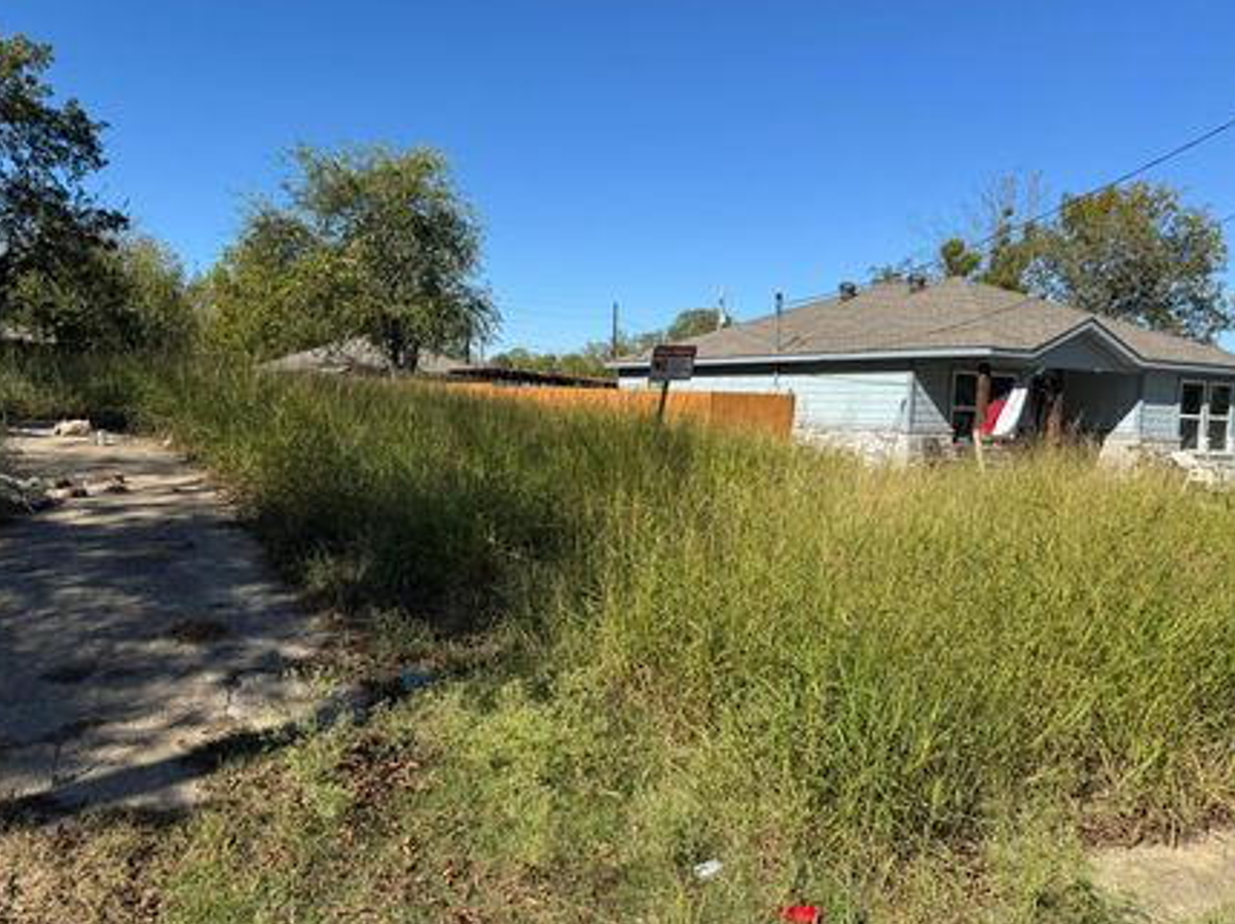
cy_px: 479
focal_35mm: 28
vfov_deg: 49.7
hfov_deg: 63.1
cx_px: 521
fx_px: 998
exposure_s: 1/3802
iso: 80
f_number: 1.78
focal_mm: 6.76
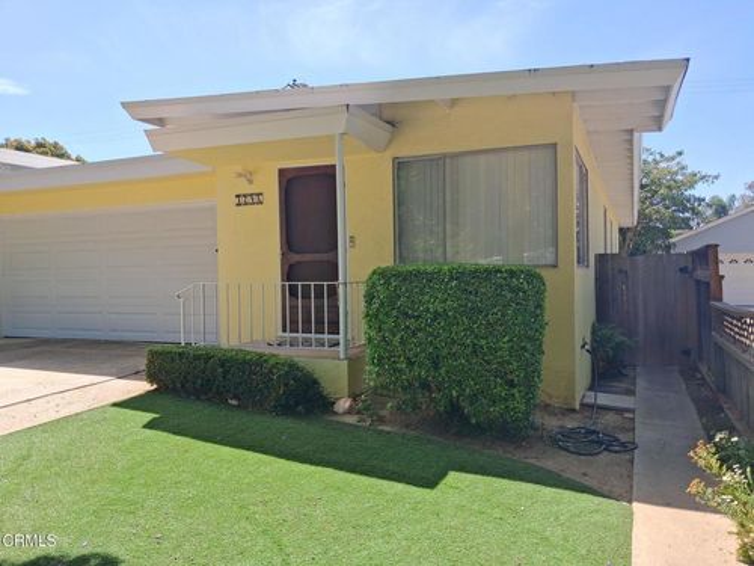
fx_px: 588
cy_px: 283
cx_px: 377
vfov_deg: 51.4
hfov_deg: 65.3
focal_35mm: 27
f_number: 1.8
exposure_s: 1/480
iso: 20
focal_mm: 4
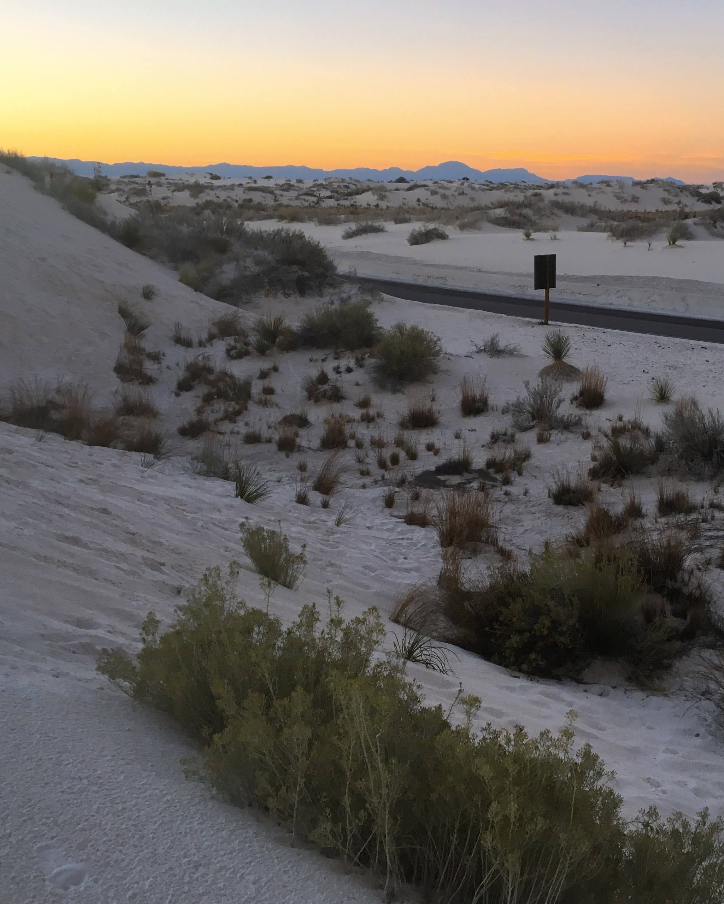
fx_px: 1018
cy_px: 455
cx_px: 551
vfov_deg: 47.9
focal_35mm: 38
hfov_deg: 38.1
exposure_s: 1/30
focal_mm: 4.15
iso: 25
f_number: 2.2
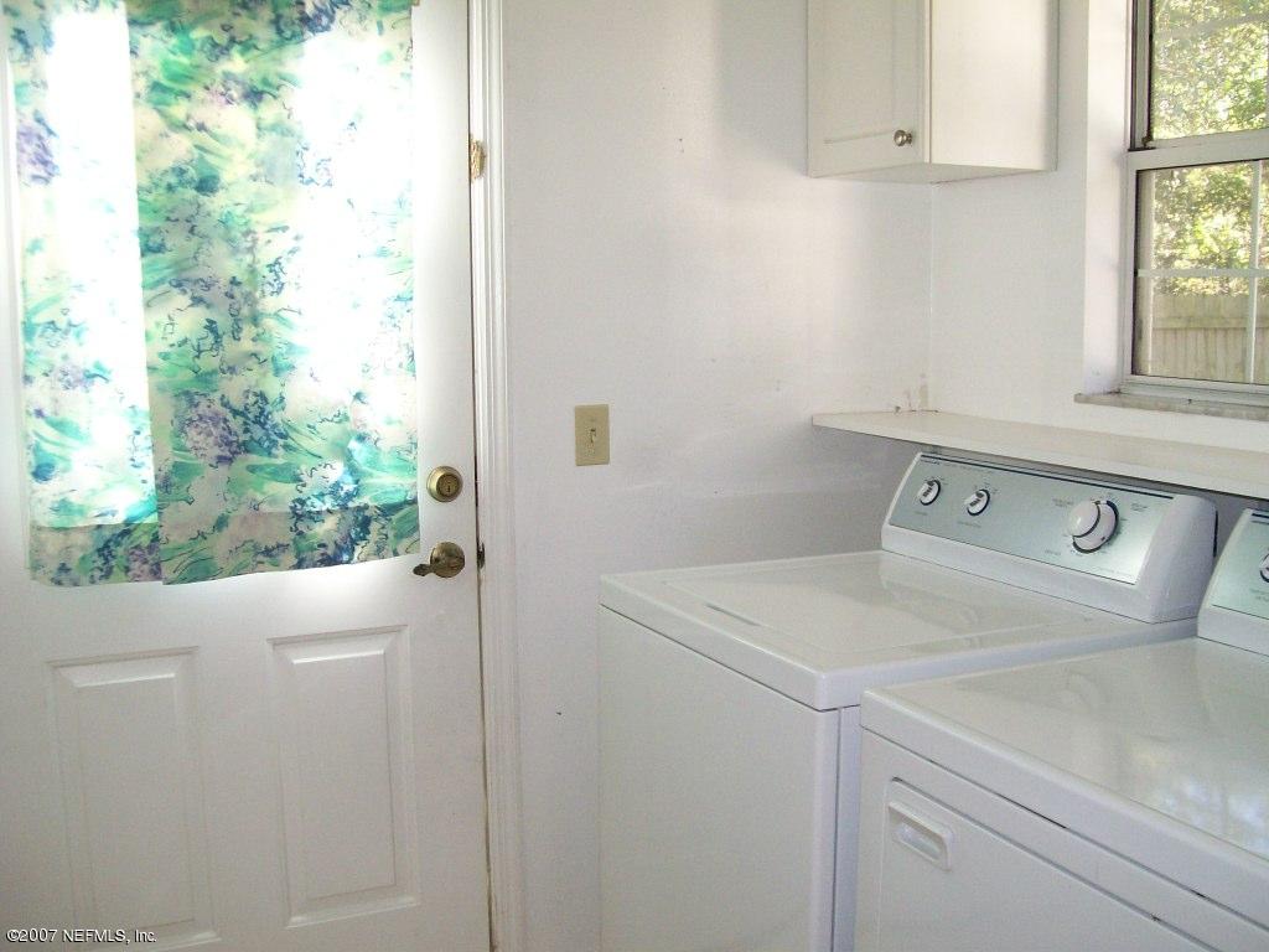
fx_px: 1320
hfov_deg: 51.4
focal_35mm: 36
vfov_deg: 39.7
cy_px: 476
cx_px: 634
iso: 140
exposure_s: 1/64
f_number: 2.7
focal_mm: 6
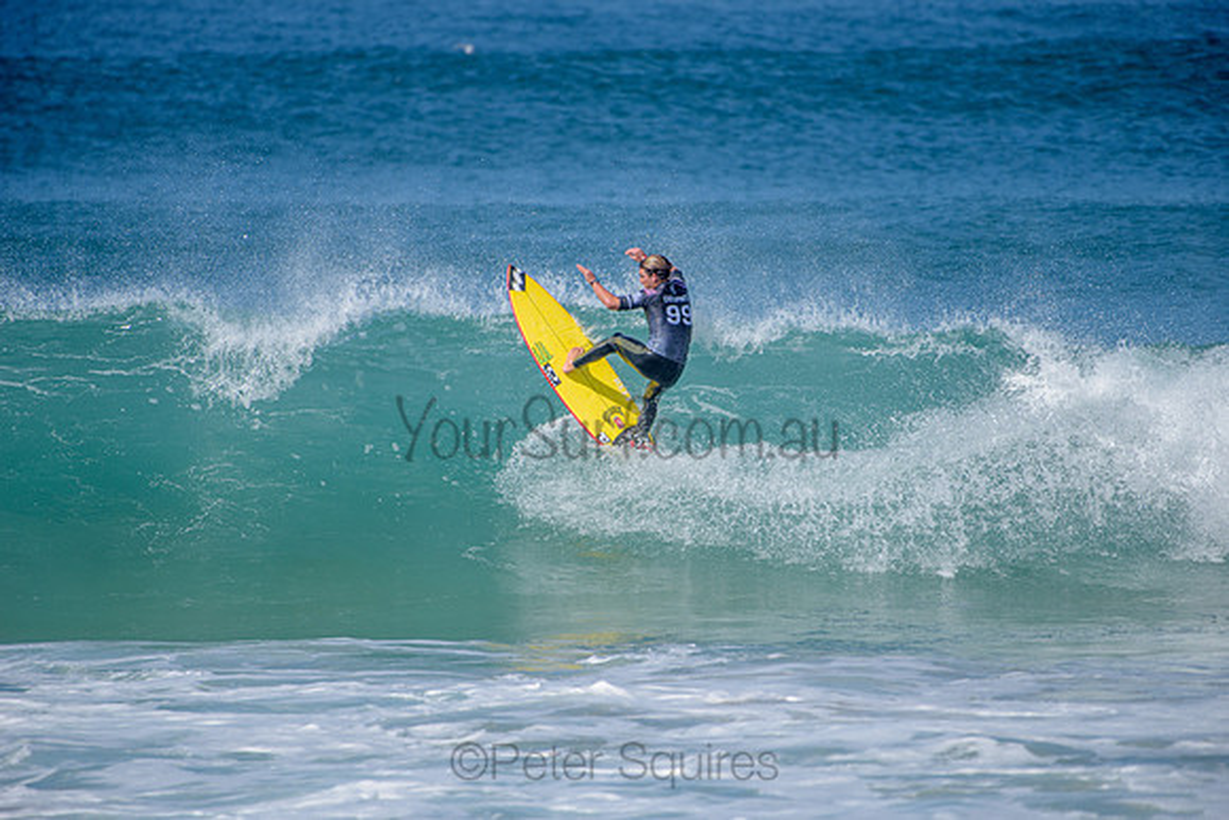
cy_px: 410
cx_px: 614
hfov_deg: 4.1
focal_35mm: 500
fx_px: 17073
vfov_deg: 2.8
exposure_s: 1/2000
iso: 160
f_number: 5.6
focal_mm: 500
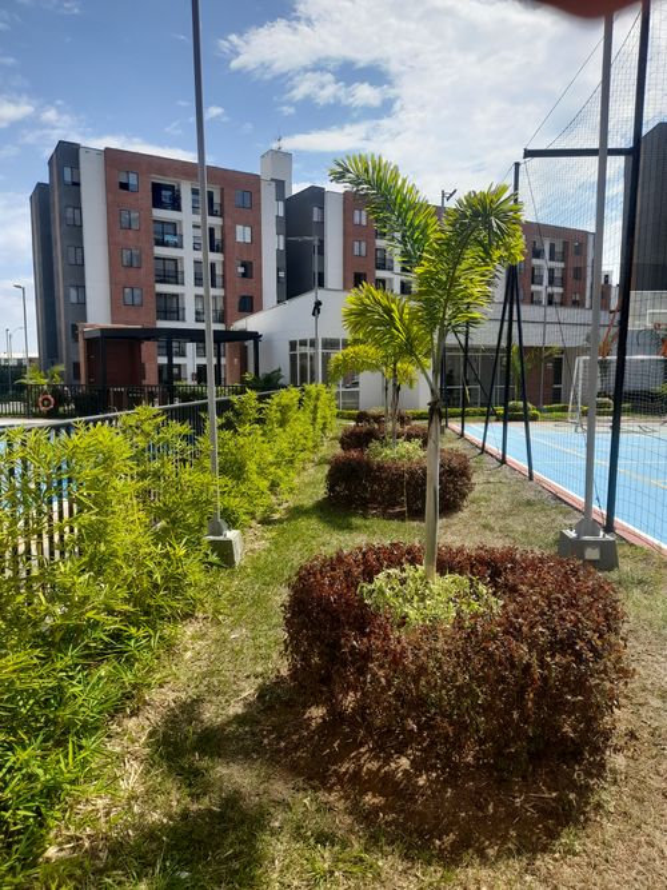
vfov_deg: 69.4
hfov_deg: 54.9
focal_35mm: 25
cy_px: 445
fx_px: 642
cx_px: 334
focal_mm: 4.6
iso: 20
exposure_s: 1/563
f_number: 2
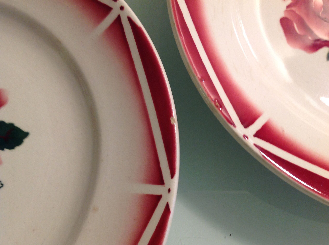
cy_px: 124
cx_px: 164
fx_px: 342
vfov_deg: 39.6
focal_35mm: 36
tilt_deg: -75.7
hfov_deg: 51.4
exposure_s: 1/17
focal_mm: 4.28
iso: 80
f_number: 2.4
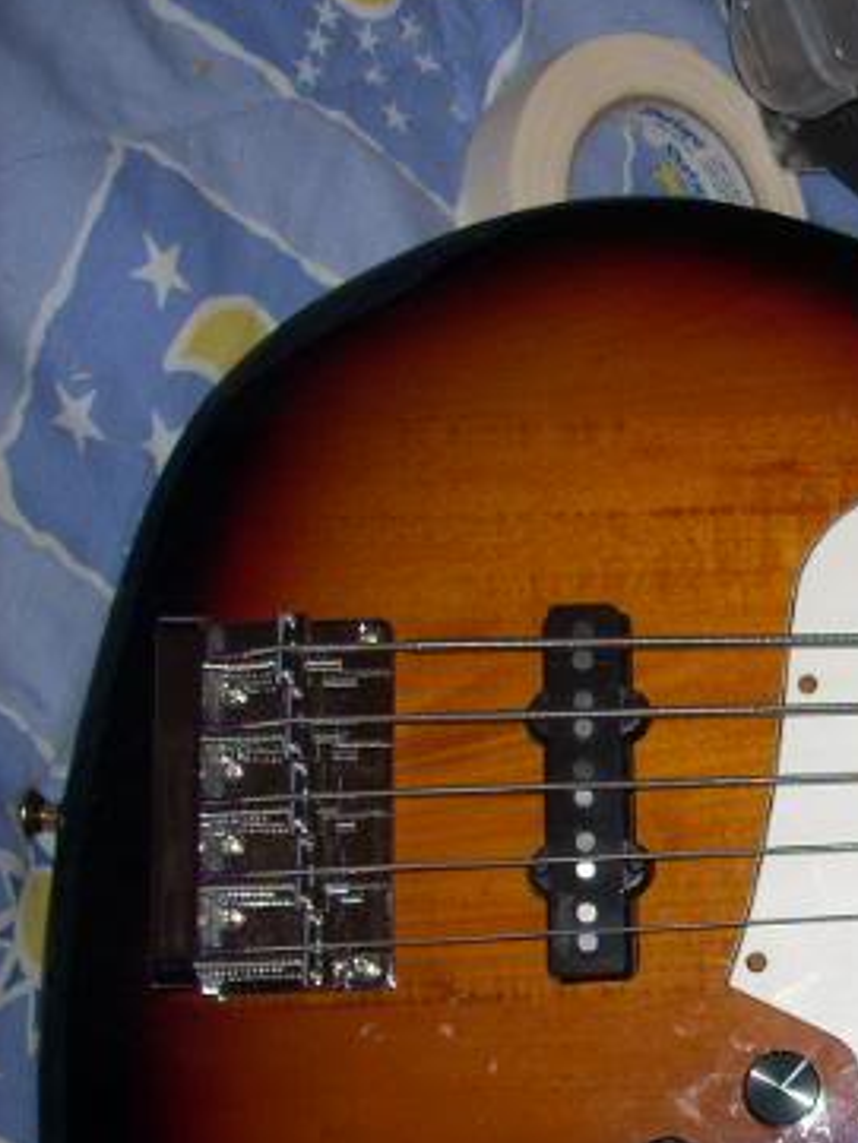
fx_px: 2708
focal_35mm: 82
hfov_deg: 16.5
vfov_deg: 23.7
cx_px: 1257
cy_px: 757
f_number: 2.8
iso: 64
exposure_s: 1/60
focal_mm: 6.2
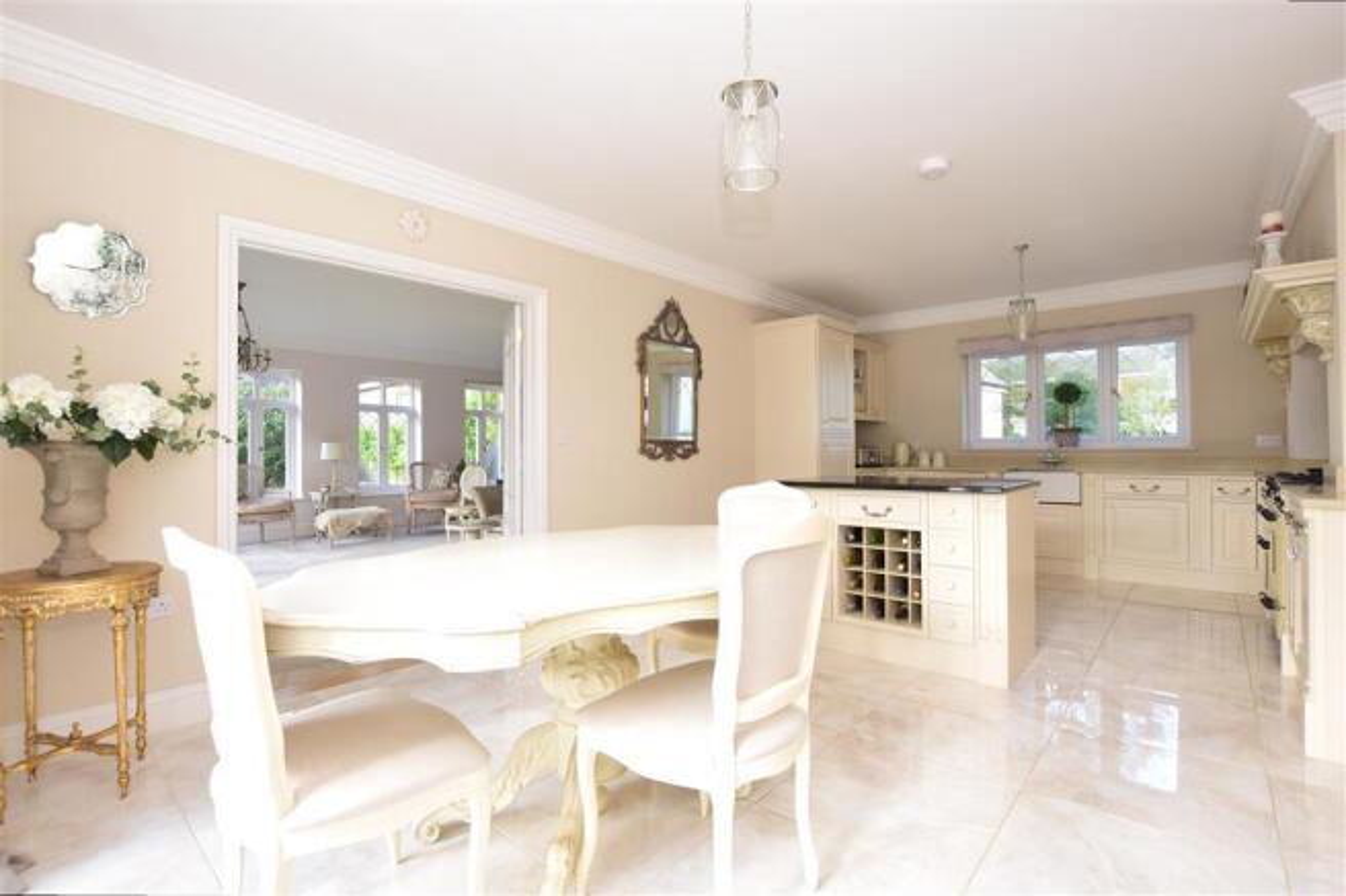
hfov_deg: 100.4
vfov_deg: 77.3
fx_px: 561
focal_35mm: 15
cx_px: 673
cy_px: 448
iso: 400
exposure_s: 1/60
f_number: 5.6
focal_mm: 10
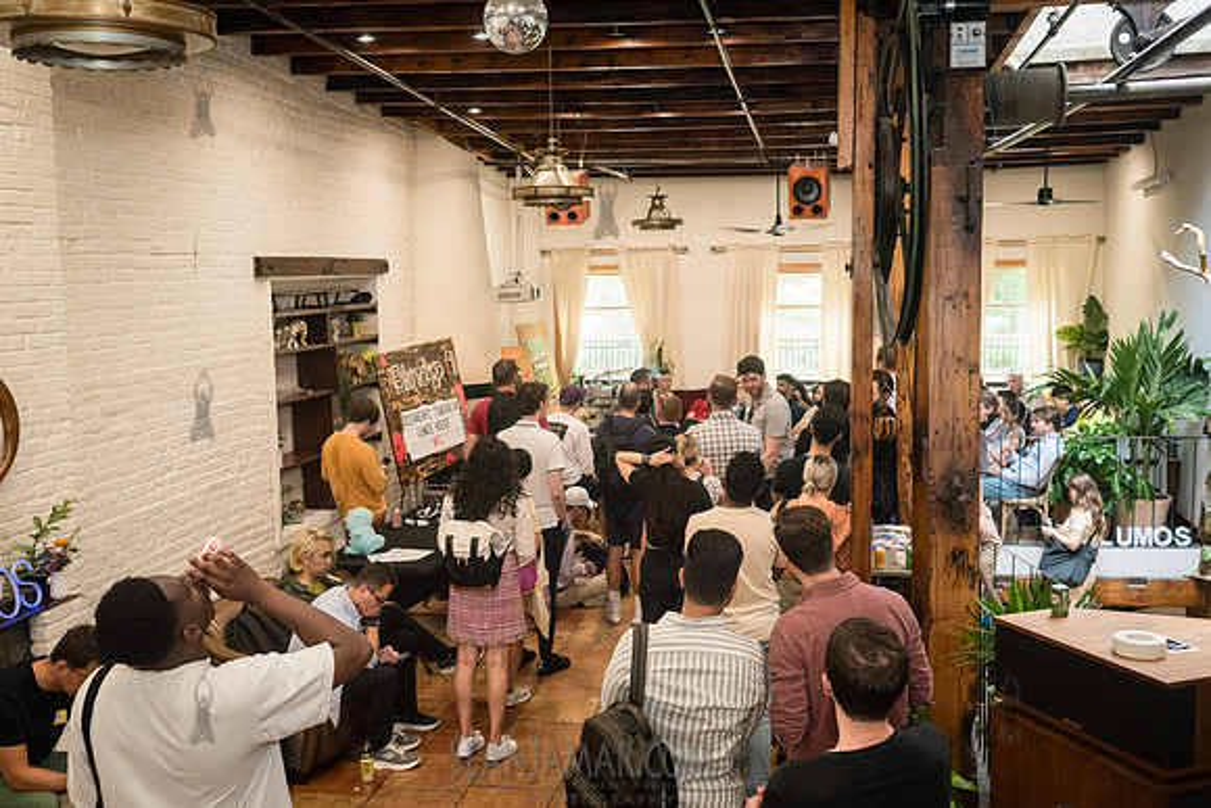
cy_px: 404
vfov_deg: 37.9
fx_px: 1178
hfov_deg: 54.4
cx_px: 606
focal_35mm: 35
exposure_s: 1/200
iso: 4000
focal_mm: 35
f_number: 4
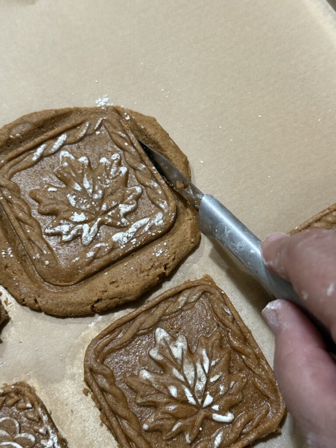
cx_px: 168
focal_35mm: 48
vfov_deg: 39.7
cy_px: 224
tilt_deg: -71.7
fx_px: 621
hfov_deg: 30.3
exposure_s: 1/40
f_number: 1.78
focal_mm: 6.76
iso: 500
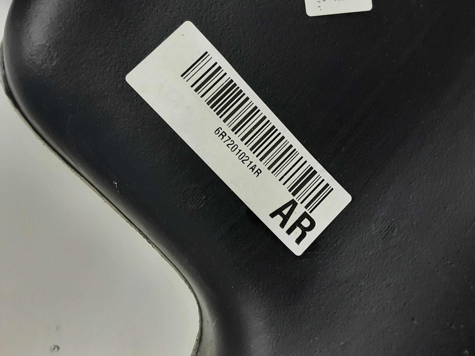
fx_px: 370
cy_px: 178
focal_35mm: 27
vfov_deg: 51.4
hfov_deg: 65.3
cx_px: 238
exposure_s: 1/50
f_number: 1.9
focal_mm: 2.91
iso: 64
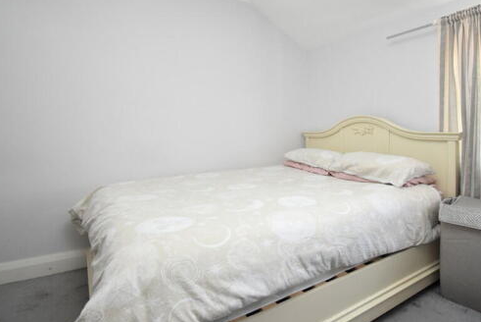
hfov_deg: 83.4
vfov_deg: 61.8
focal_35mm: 20
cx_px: 276
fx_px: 267
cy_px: 139
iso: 800
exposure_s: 1/125
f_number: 4.5
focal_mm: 10
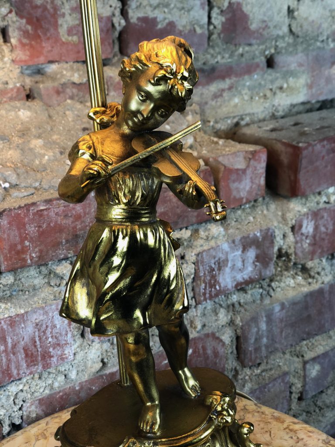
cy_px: 224
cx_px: 168
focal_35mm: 52
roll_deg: +3.0
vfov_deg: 36.8
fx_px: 671
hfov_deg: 28.0
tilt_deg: -17.3
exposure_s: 1/50
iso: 40
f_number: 2.4
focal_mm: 6
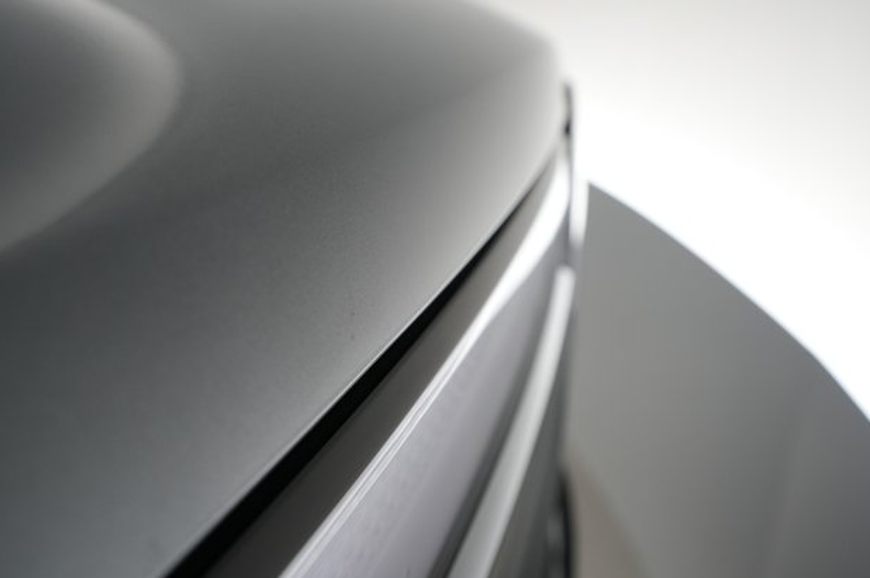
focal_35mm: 29
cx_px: 422
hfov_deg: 63.7
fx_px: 700
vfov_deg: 44.9
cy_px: 288
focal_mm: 28
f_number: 4.5
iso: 1250
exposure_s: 1/100
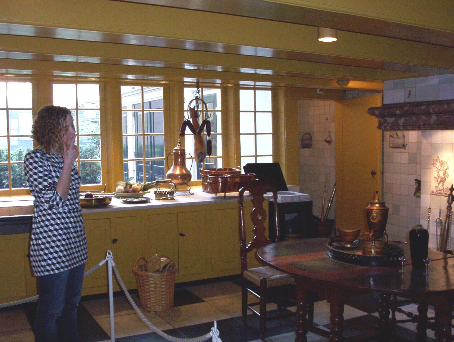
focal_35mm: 39
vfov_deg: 37.0
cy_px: 171
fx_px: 513
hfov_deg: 47.8
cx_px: 227
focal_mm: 6
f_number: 4.5
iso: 140
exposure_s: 1/30
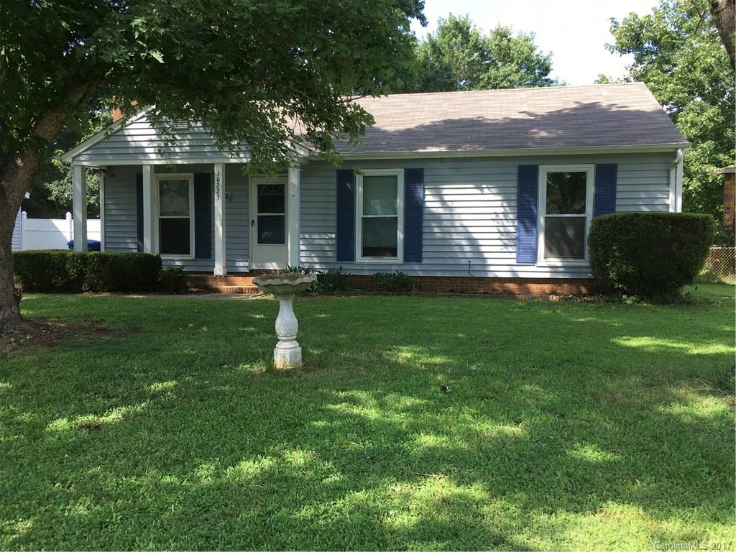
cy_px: 276
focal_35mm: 29
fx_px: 617
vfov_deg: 48.2
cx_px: 368
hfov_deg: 61.7
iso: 25
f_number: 2.2
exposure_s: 1/248
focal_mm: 4.15
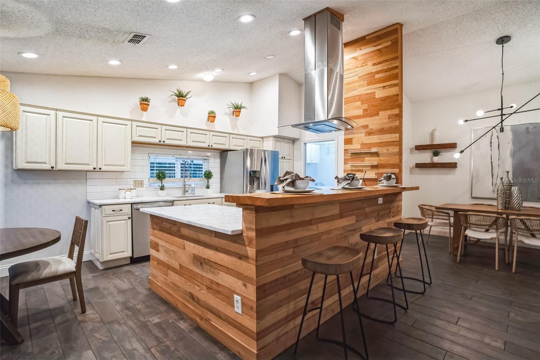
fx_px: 255
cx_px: 270
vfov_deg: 70.4
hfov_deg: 93.3
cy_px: 180
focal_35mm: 17
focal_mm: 17
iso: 1250
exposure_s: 1/60
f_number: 5
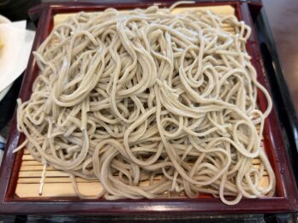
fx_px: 241
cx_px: 146
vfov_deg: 49.7
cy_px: 113
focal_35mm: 28
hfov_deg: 63.4
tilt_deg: -63.6
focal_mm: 5.96
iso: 125
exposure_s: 1/60
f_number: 1.6
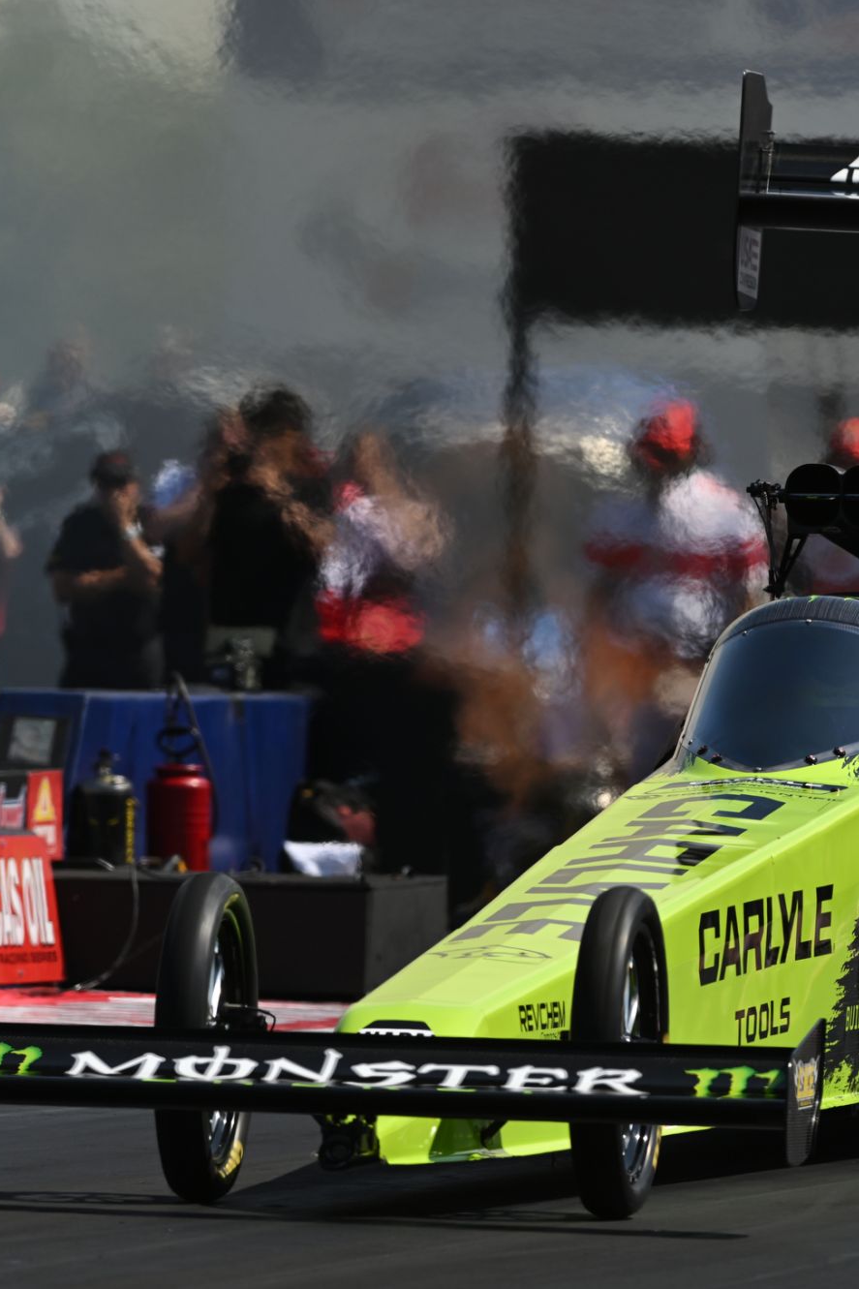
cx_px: 728
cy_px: 644
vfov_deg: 4.6
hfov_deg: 3.0
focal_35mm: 451
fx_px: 16145
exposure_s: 1/1600
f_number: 9
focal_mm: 300
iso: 250
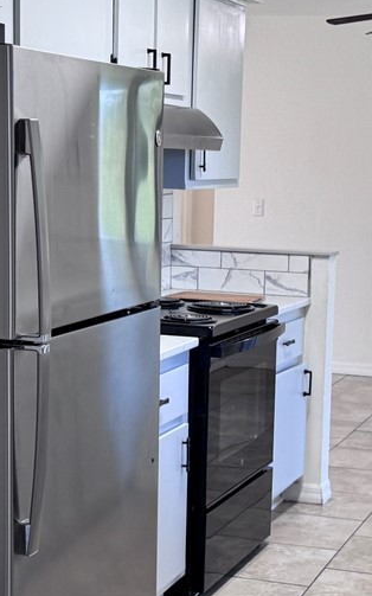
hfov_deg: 16.1
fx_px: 1315
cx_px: 258
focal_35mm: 81
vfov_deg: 25.5
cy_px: 365
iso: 100
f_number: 1.78
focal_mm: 6.76
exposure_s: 1/120
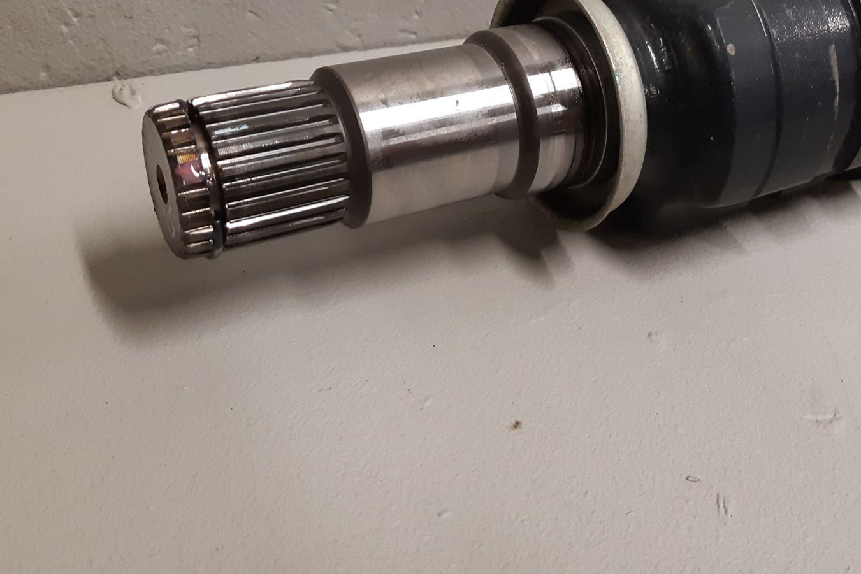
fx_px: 981
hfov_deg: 46.4
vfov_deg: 32.0
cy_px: 137
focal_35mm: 41
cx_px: 594
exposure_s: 1/50
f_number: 1.7
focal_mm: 3.93
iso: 200
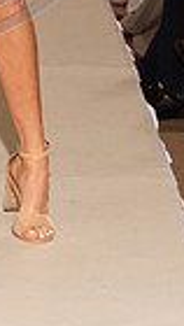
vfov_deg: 7.8
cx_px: -92
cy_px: -184
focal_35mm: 269
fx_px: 2328
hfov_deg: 4.5
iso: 800
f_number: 9
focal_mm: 80
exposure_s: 1/250
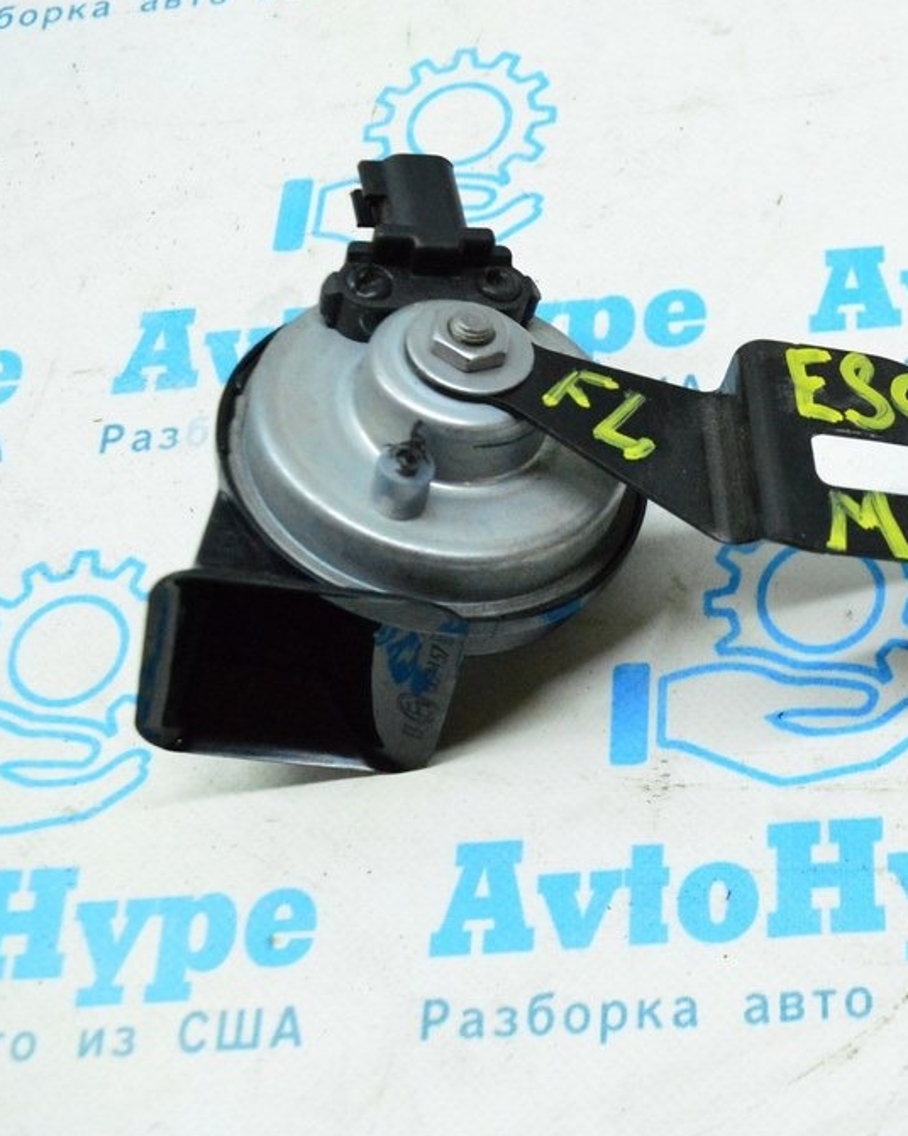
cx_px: 833
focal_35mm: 54
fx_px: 1804
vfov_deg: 34.9
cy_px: 569
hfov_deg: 27.2
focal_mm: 25
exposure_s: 1/320
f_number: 6.3
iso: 6400
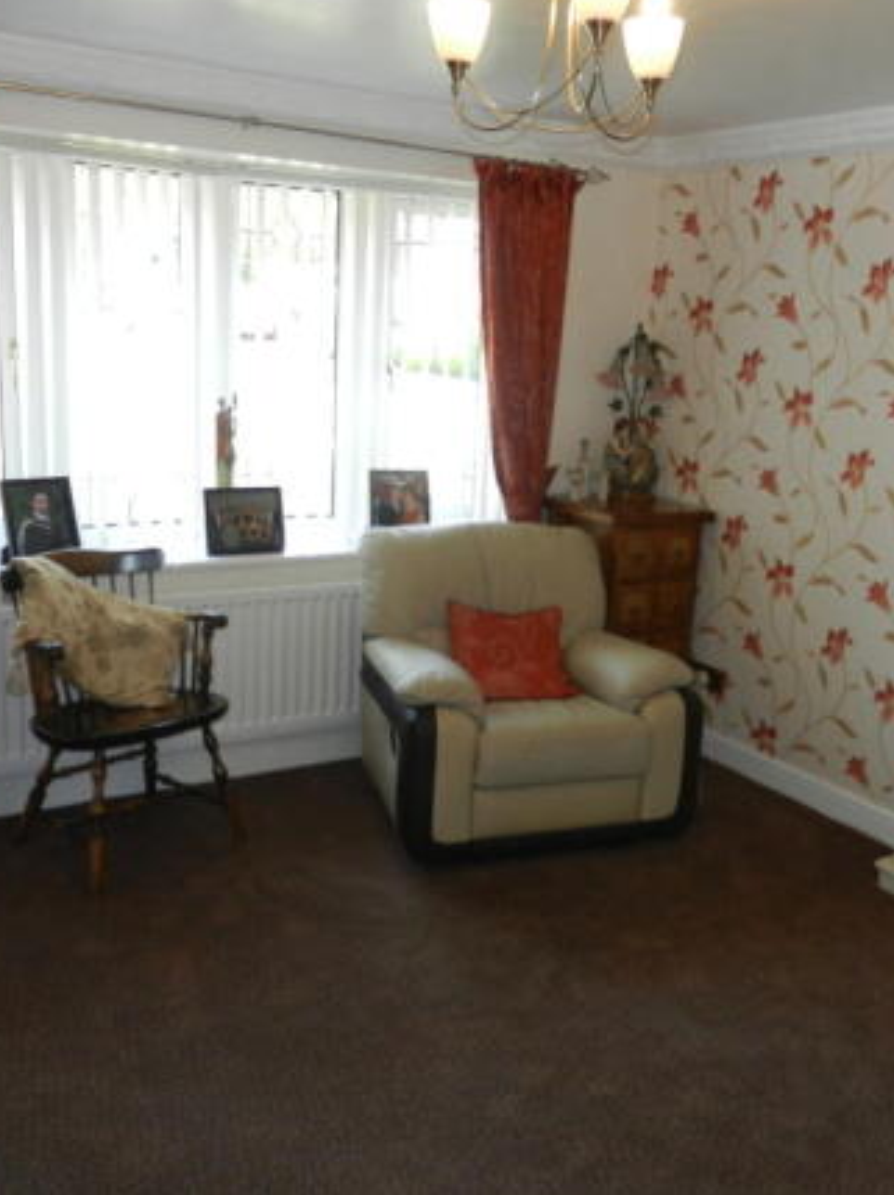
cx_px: 505
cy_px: 589
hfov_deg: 41.7
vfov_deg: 54.0
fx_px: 1173
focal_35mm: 34
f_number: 3.5
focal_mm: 4.5
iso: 200
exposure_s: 1/30
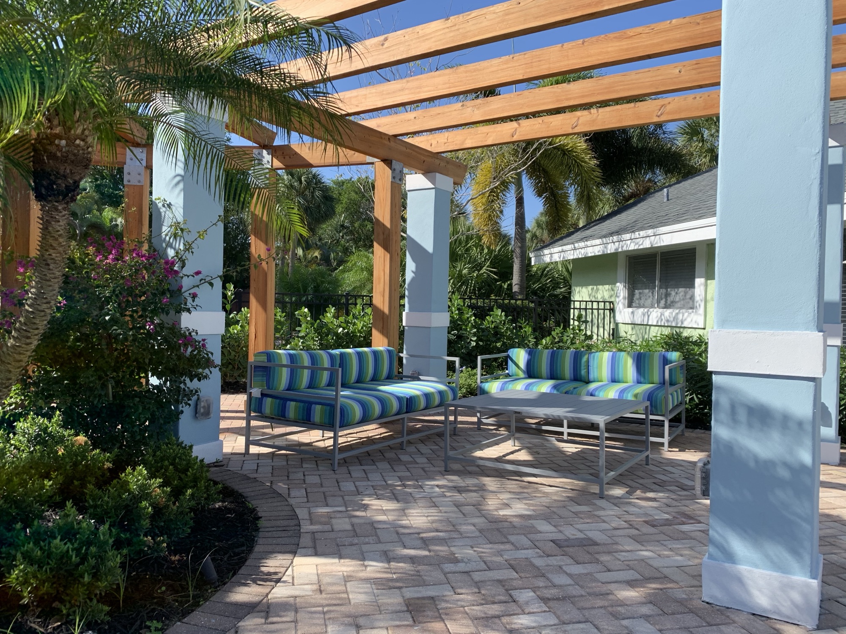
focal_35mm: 26
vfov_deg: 53.1
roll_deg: -1.4
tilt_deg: -0.5
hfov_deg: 67.3
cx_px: 423
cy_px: 317
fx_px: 635
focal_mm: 4.25
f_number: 1.8
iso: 25
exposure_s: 1/1447
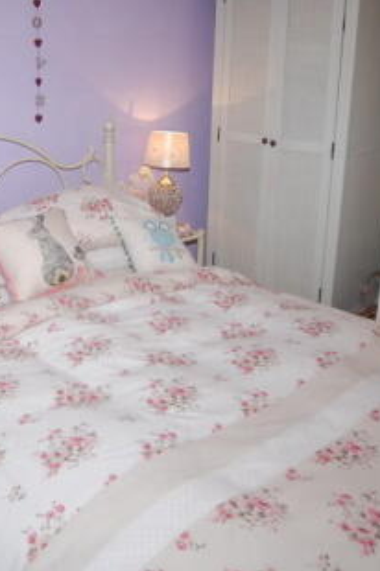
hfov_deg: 33.7
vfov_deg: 50.2
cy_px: 209
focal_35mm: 38
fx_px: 603
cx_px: 62
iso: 200
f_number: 4.5
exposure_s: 1/60
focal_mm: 12
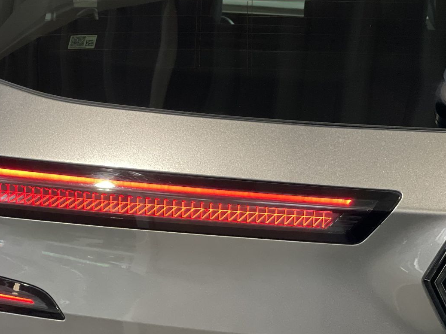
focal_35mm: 111
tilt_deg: -10.2
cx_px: 86
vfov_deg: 13.3
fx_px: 1430
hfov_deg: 17.6
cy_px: 170
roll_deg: -0.9
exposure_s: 1/33
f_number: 2.2
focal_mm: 7.5
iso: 125
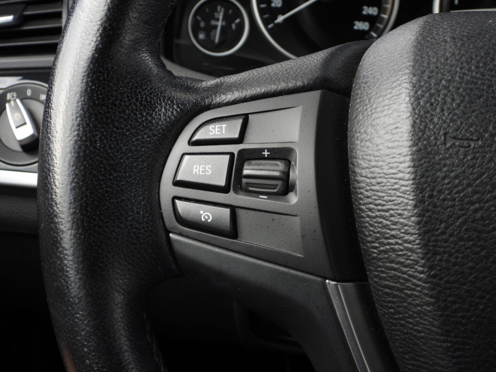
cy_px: 186
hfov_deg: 40.4
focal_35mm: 47
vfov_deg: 30.9
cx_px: 248
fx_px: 673
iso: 140
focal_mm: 8.5
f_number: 3.2
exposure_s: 1/30
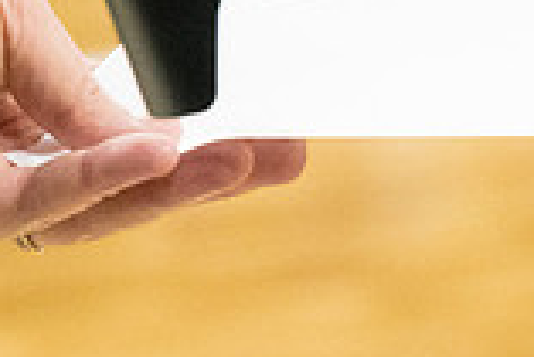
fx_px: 16420
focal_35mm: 1106
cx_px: 786
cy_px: 71
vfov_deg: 1.2
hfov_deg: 1.9
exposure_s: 1/800
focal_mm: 200
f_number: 6.3
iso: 8000
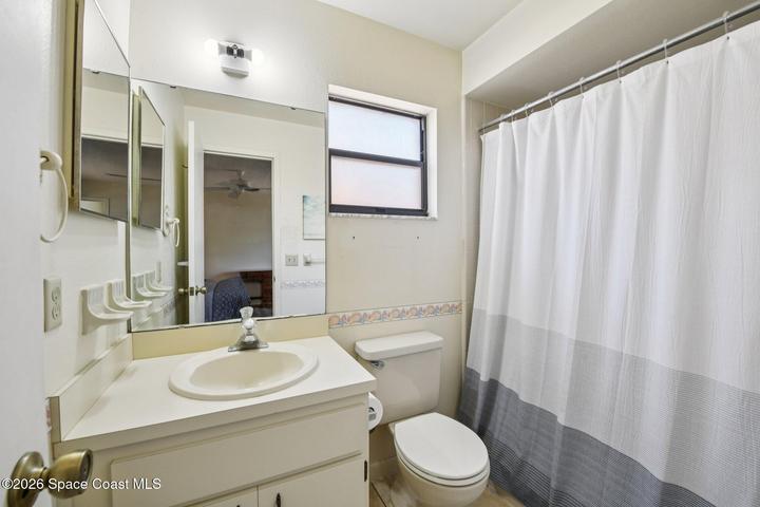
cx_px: 380
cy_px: 254
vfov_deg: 81.2
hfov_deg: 104.3
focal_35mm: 14
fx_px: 296
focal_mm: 14
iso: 400
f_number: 8
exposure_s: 1/30
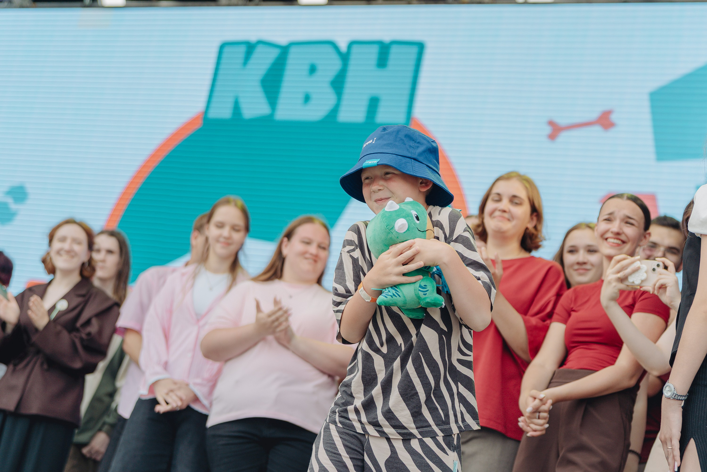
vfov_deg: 18.3
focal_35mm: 74
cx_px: 378
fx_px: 1463
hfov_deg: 27.2
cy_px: 207
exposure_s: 1/1000
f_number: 2.2
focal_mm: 58
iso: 64
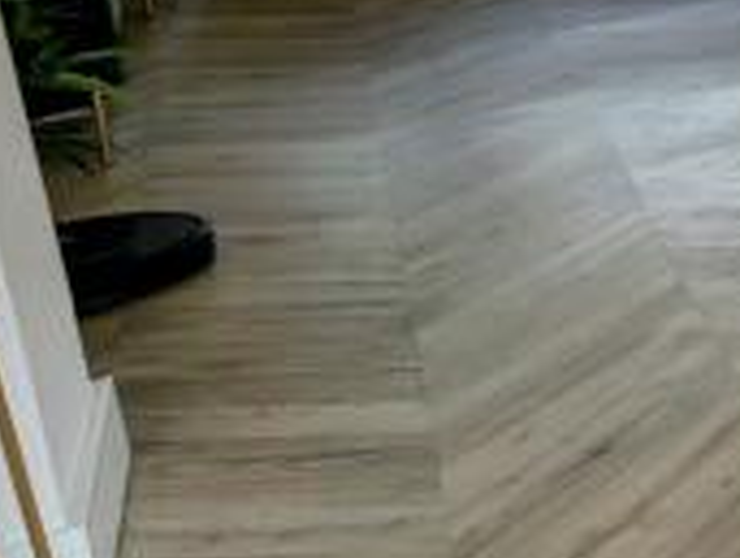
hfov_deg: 13.3
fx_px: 1542
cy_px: -231
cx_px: 1982
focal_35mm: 72
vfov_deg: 18.6
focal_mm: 2.23
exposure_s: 1/389
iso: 40
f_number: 1.95
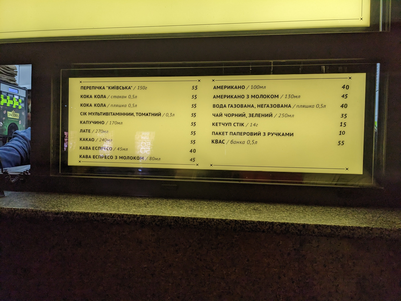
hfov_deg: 65.3
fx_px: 313
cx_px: 200
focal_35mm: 27
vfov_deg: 51.4
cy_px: 150
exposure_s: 1/145
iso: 70
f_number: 1.73
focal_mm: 4.38
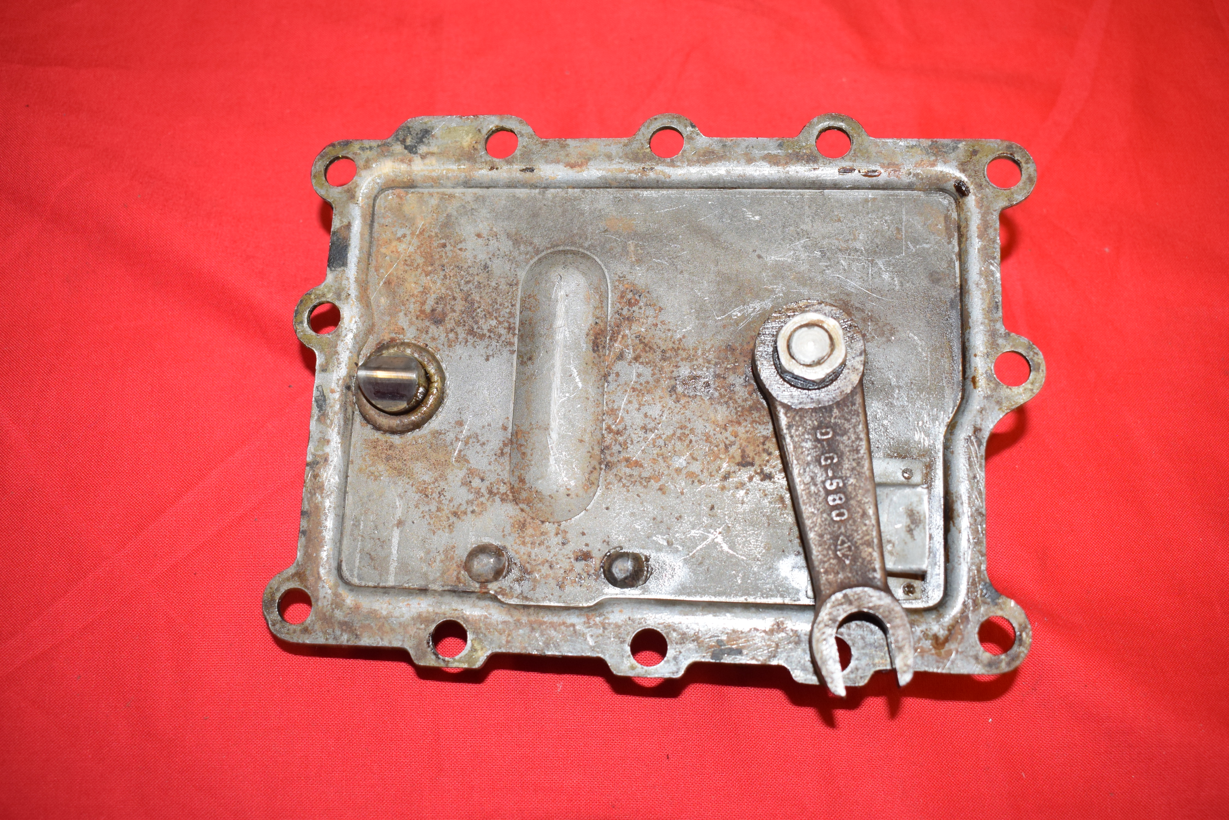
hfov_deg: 55.1
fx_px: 1178
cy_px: 410
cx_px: 614
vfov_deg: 38.4
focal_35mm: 34
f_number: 5.6
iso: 800
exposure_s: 1/160
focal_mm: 23
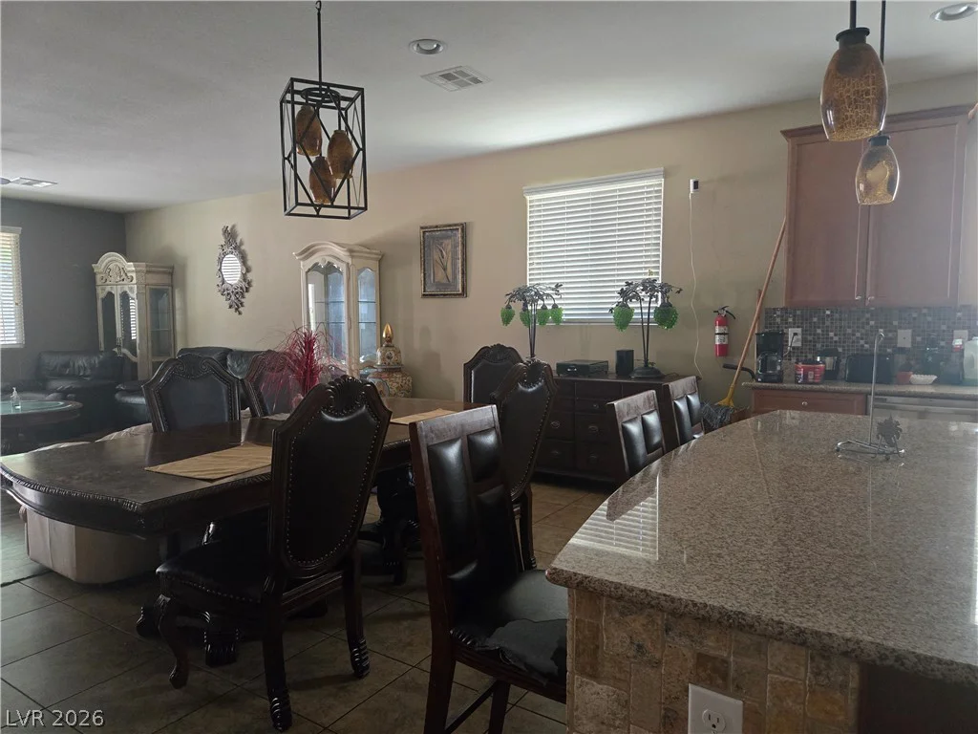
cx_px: 489
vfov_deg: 58.9
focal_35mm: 23
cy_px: 367
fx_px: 650
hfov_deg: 73.9
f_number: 1.8
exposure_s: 1/120
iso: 1000
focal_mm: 5.4
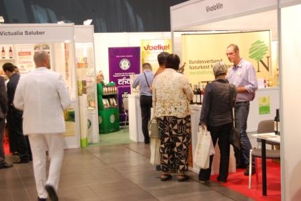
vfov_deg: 23.7
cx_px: 150
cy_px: 100
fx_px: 476
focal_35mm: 57
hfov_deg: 35.1
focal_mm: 38
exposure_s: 1/13
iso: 800
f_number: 5
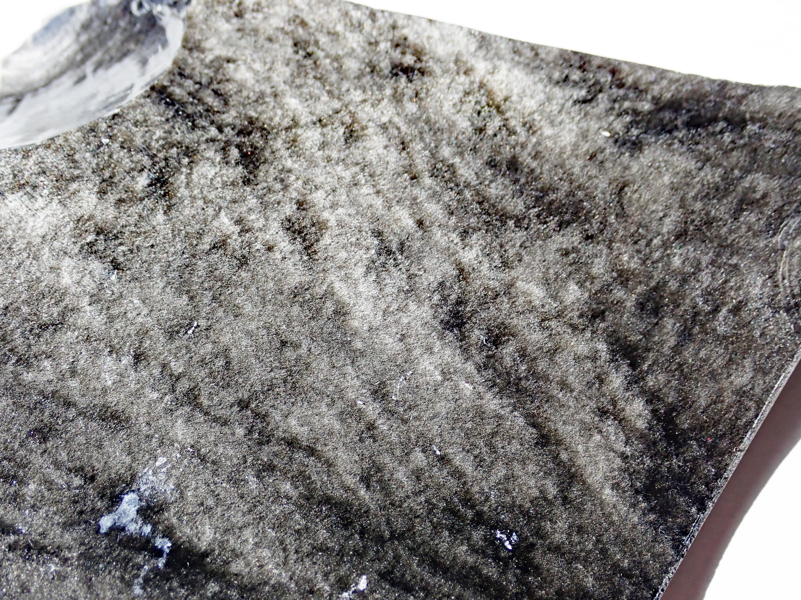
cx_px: 400
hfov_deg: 41.2
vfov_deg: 31.5
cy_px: 300
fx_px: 1064
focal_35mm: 46
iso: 100
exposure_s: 1/160
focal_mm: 8.41
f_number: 4.5
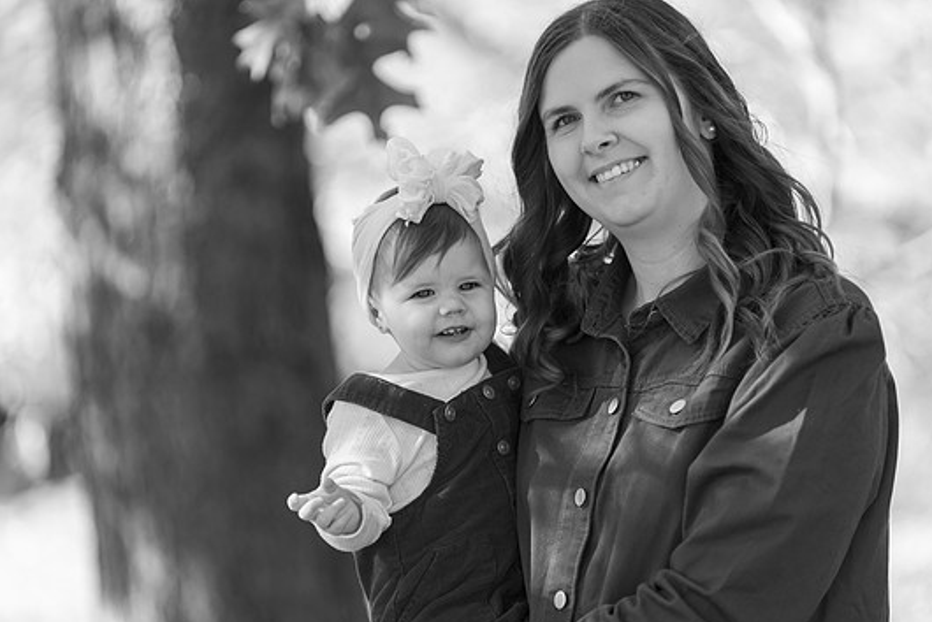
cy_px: 312
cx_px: 482
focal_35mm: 164
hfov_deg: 12.5
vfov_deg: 8.4
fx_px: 4248
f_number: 2.8
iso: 320
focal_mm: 150
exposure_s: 1/250
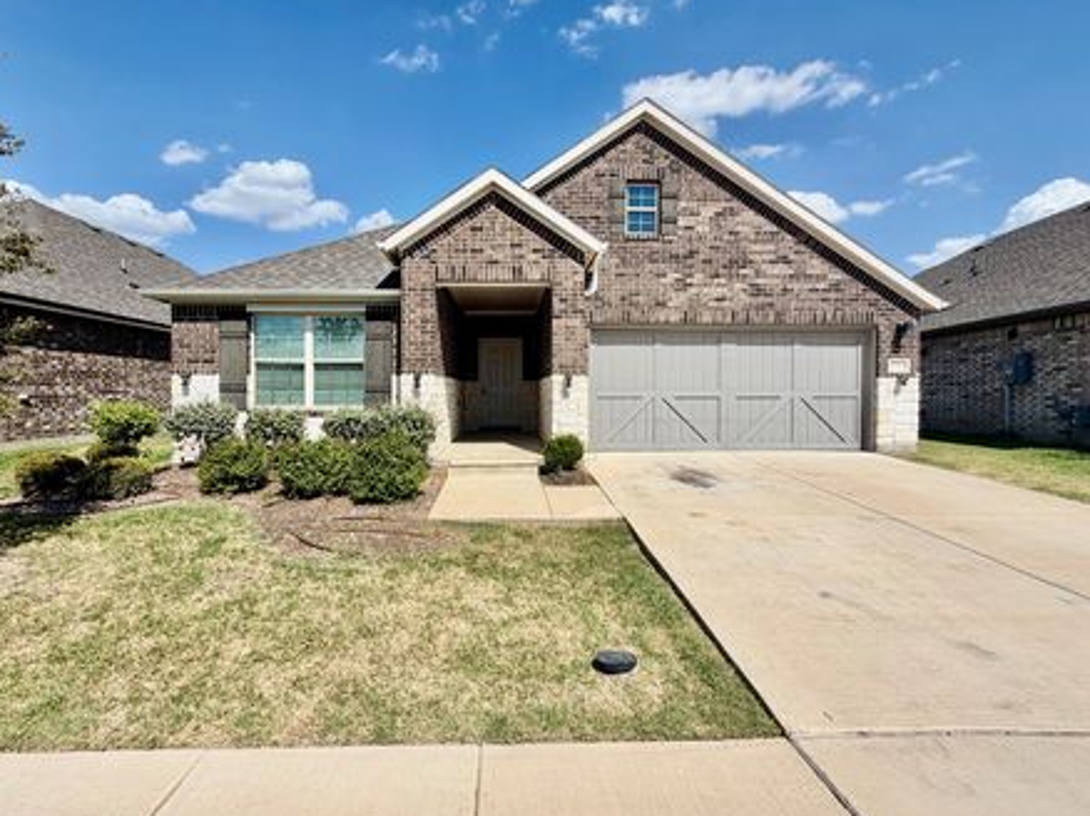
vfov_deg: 78.0
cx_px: 523
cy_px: 399
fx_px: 504
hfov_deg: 94.5
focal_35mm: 16
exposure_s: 1/1285
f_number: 2.2
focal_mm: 2.22
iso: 25
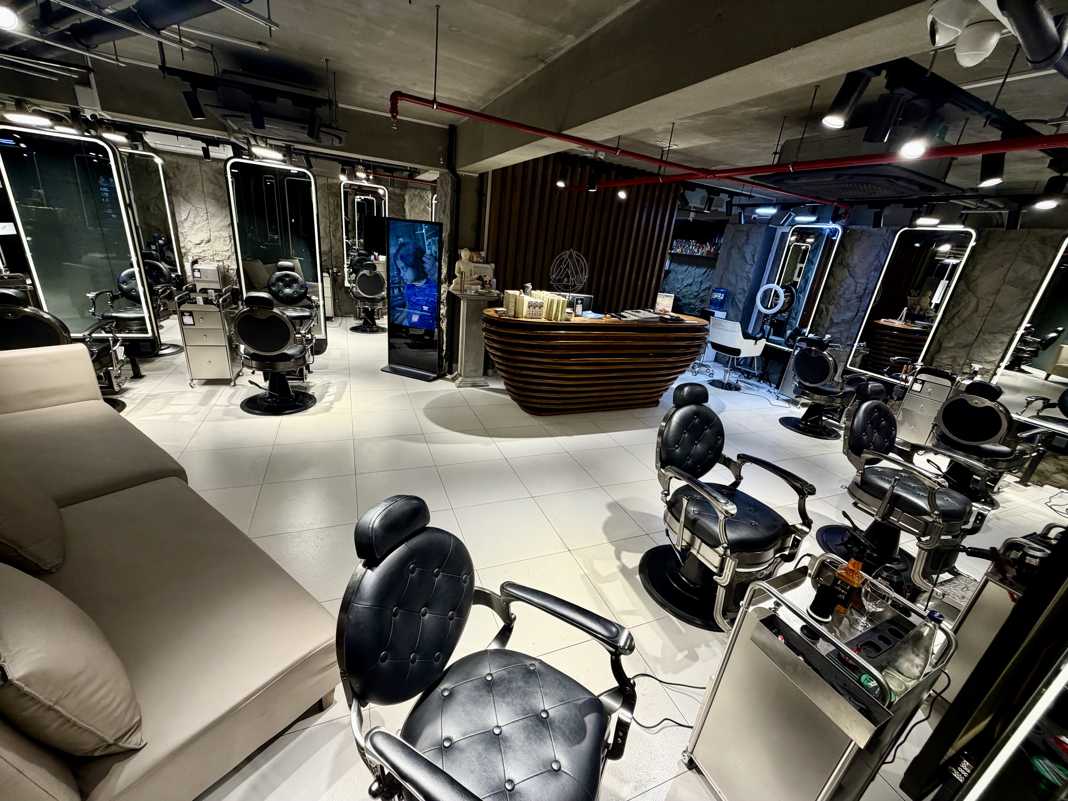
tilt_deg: -22.1
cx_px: 534
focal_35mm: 14
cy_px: 400
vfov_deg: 85.7
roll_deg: -5.9
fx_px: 432
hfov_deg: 102.1
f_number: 2.2
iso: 160
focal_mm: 2.22
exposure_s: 1/121
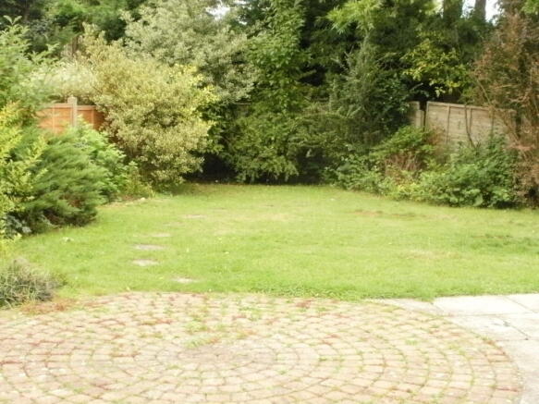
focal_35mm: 52
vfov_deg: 28.0
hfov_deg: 36.8
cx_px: 270
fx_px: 810
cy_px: 202
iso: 640
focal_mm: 9.1
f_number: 4.4
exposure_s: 1/320
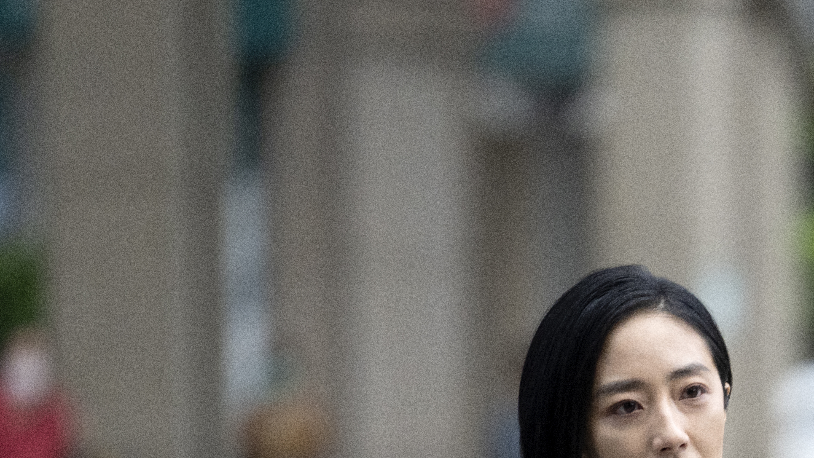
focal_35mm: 613
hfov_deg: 3.5
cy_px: 785
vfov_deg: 2.0
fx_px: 13231
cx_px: 931
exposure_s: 1/500
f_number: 2.8
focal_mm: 200
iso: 1600
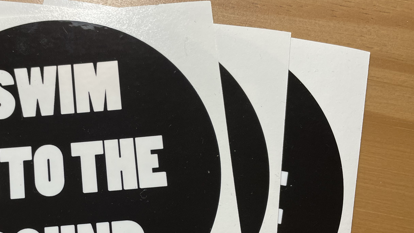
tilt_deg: -76.1
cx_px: 114
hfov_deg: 42.6
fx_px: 516
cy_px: 196
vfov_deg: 24.9
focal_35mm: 47
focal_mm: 4.2
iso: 64
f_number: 1.6
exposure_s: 1/120
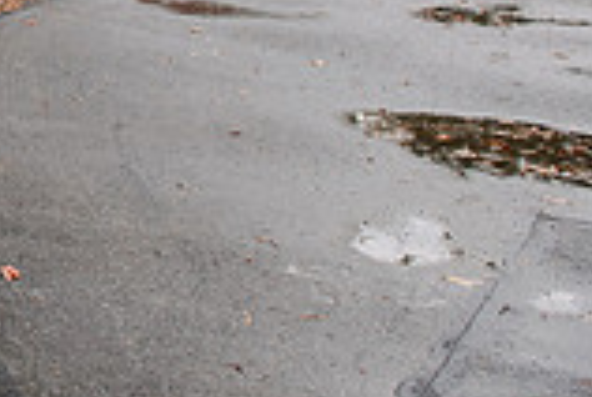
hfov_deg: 19.1
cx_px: -382
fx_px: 1450
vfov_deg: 14.2
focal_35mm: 88
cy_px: -268
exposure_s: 1/400
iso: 400
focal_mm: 24
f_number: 5.6
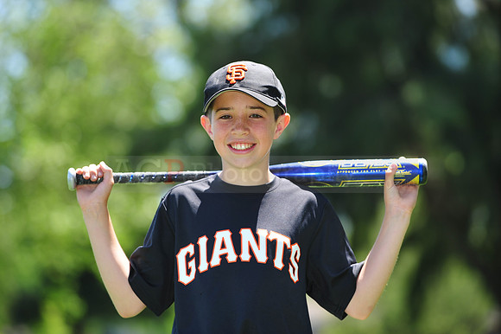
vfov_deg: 6.9
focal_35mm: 200
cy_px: 167
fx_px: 2782
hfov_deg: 10.3
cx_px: 250
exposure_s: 1/500
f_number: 4.5
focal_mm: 200
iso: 200
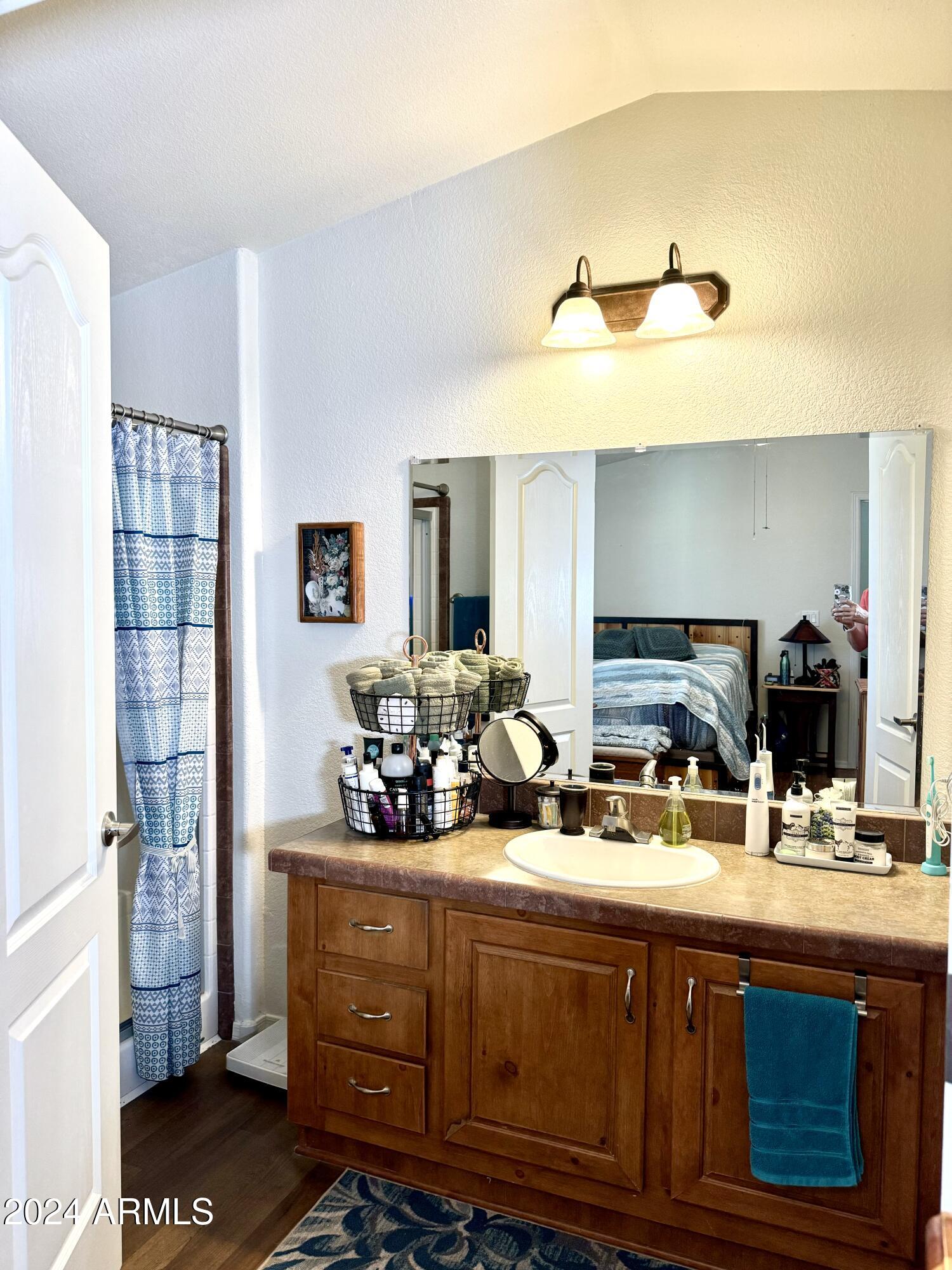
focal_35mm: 24
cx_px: 476
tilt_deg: -2.5
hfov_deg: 56.8
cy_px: 635
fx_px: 880
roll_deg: -0.3
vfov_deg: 71.6
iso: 200
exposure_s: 1/120
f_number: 1.78
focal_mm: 6.76
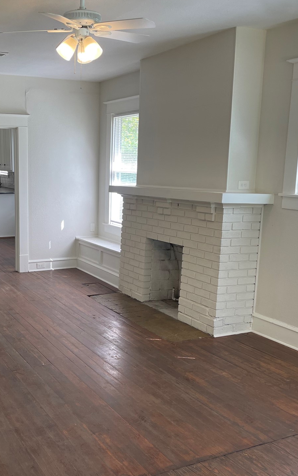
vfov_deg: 50.4
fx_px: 507
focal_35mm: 39
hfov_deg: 32.0
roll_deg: -0.4
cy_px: 248
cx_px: 65
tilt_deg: -7.9
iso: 50
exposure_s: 1/120
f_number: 1.6
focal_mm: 4.2
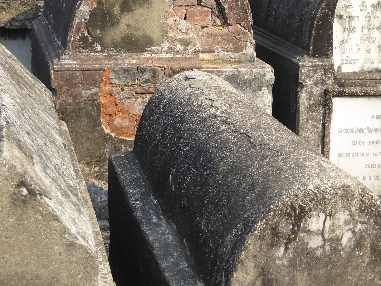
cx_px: 243
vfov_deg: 14.5
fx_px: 1123
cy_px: 108
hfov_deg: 19.2
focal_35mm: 102
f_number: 4.6
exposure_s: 1/200
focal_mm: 13.2
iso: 80
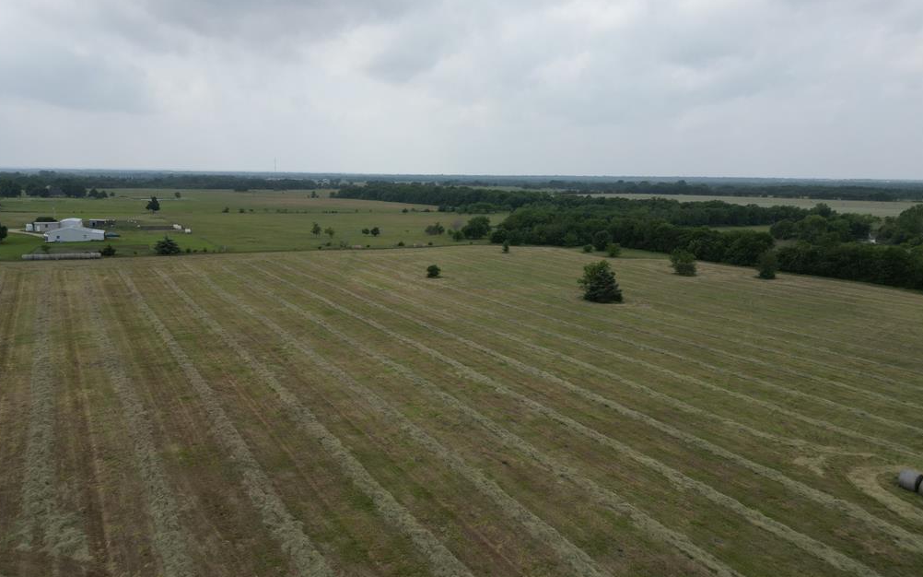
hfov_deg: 70.4
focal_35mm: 26
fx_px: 654
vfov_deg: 47.4
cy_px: 245
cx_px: 458
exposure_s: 1/3000
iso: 120
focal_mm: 6.72
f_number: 1.7
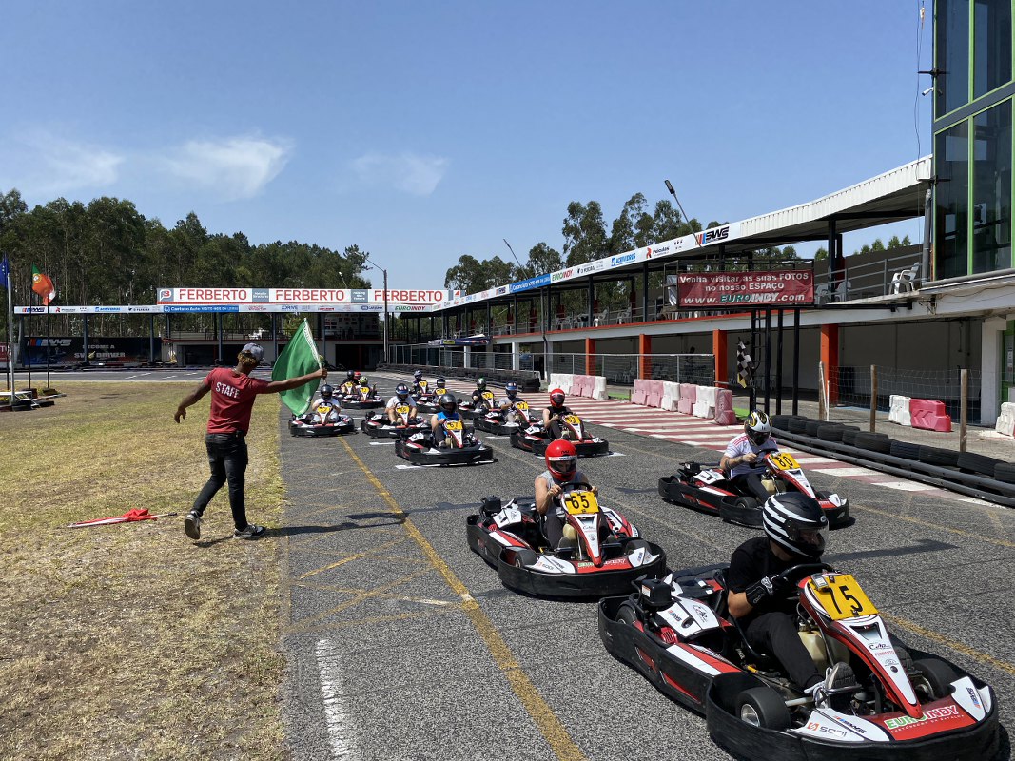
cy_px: 380
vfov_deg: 53.1
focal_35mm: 26
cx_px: 508
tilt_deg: -3.3
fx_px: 762
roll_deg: +1.1
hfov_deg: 67.3
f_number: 1.8
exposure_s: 1/3401
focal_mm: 4.25
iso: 32
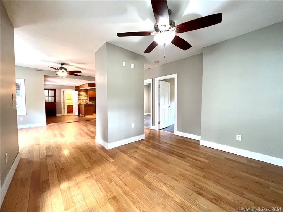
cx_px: 142
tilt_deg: -3.7
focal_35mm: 13
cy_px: 106
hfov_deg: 106.2
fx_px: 106
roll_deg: +0.0
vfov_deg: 89.9
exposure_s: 1/60
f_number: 1.8
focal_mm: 1.57
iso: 320
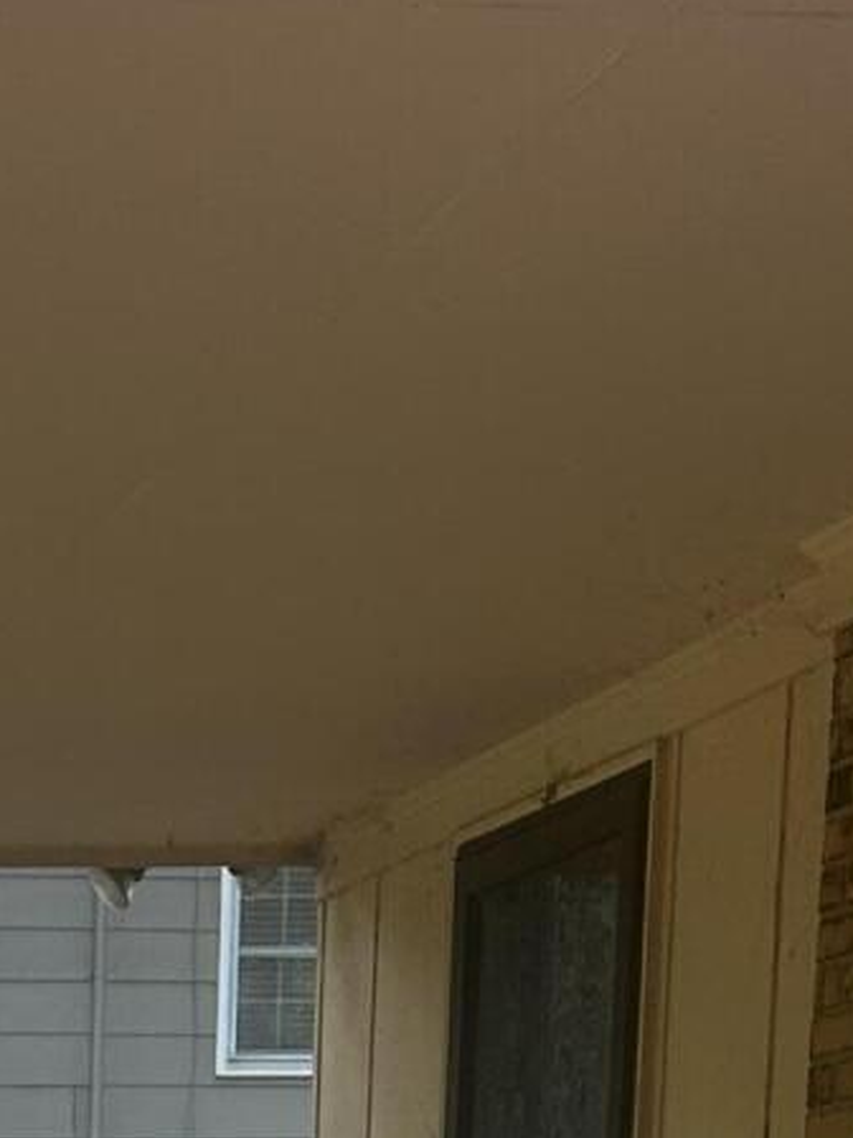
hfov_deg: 12.3
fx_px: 3811
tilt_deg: -10.4
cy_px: 2324
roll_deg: +1.1
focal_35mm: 116
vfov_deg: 14.1
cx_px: -338
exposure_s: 1/187
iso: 40
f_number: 1.5
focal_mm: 5.7
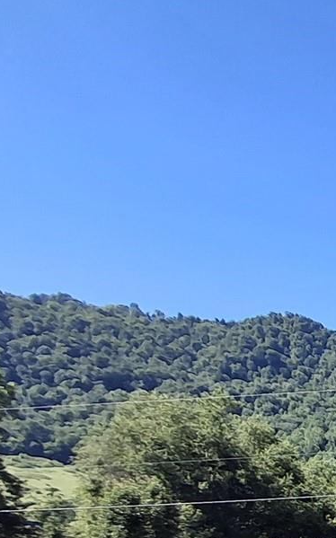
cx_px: 701
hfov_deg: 16.3
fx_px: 850
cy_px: 602
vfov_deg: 31.0
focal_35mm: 58
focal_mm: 1.64
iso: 40
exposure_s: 1/1036
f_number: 2.2
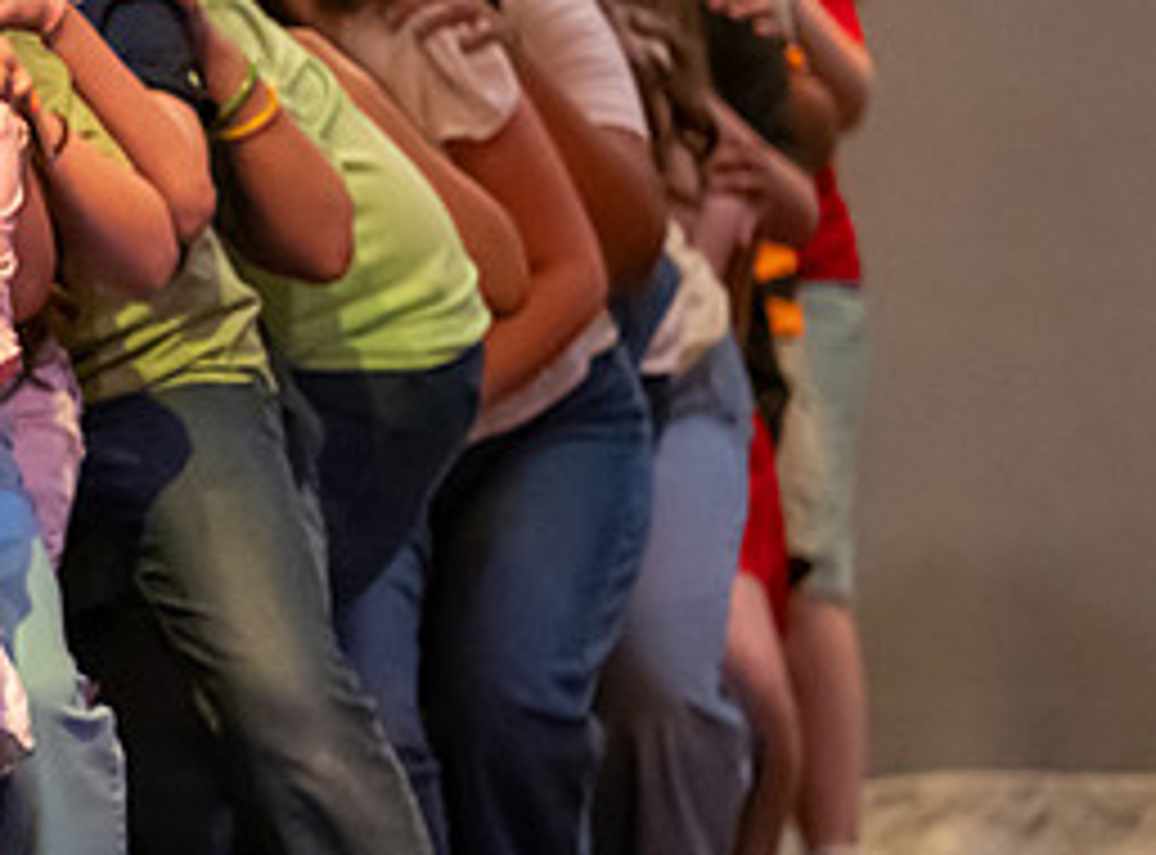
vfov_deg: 2.5
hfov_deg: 3.3
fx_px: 19835
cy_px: 264
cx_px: -461
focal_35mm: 597
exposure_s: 1/500
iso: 2800
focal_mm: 175
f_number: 2.8
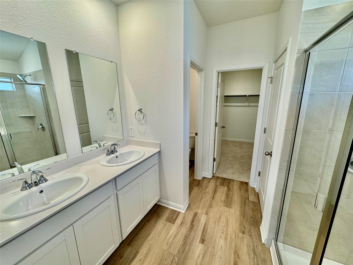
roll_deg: +0.3
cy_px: 132
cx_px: 176
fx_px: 143
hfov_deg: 102.1
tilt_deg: -14.3
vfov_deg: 85.7
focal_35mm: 14
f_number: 2.2
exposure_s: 1/120
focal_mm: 2.22
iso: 100
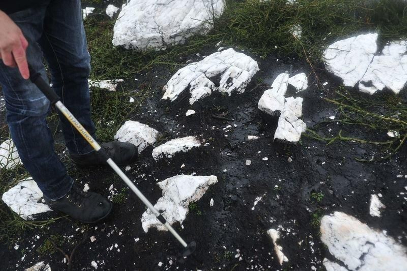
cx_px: 204
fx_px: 396
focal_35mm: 35
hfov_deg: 54.4
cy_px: 136
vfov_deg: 37.8
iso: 400
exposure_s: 1/160
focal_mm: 35
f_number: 4
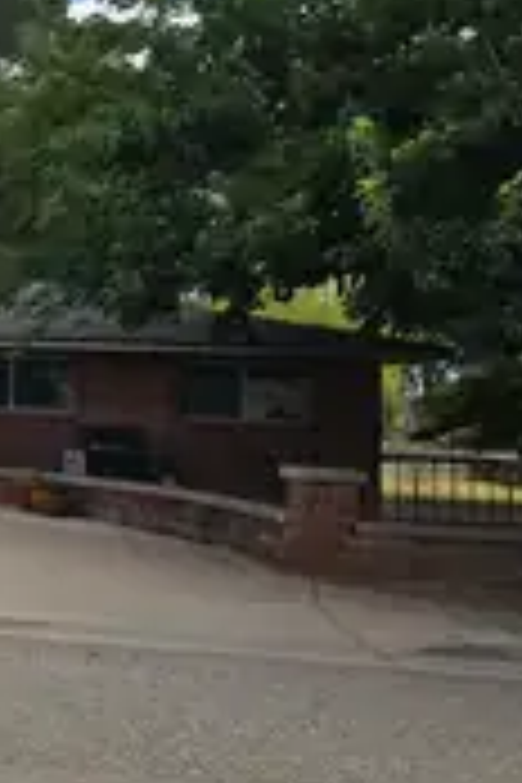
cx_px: -328
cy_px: 315
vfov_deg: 36.1
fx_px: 1196
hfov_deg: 20.1
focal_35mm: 55
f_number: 1.7
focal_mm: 6.3
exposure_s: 1/625
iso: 10
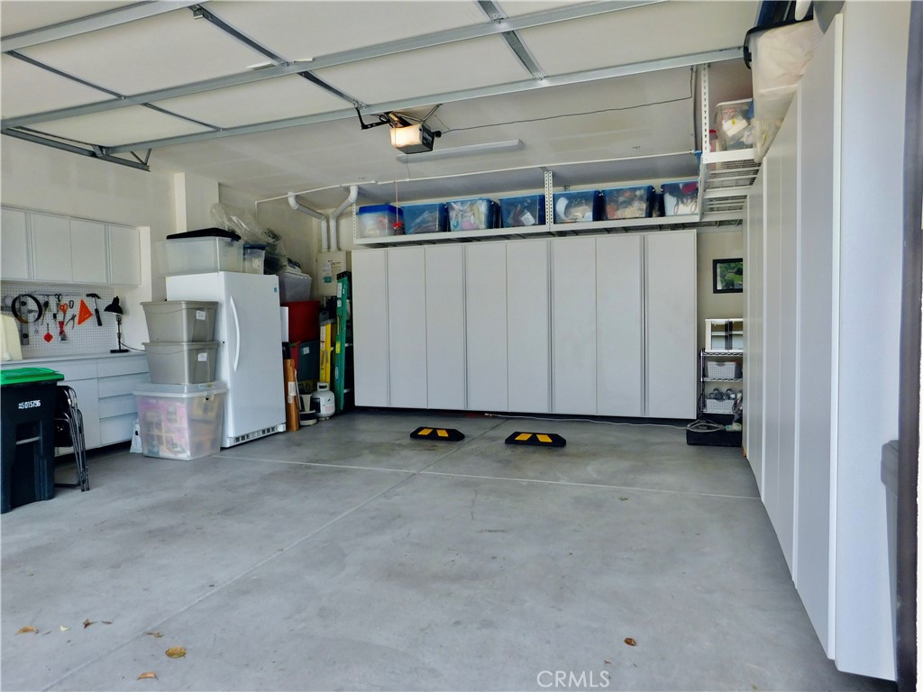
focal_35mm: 23
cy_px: 346
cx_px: 462
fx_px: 613
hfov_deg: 73.9
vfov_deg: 58.9
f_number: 3
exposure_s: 1/250
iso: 125
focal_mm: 4
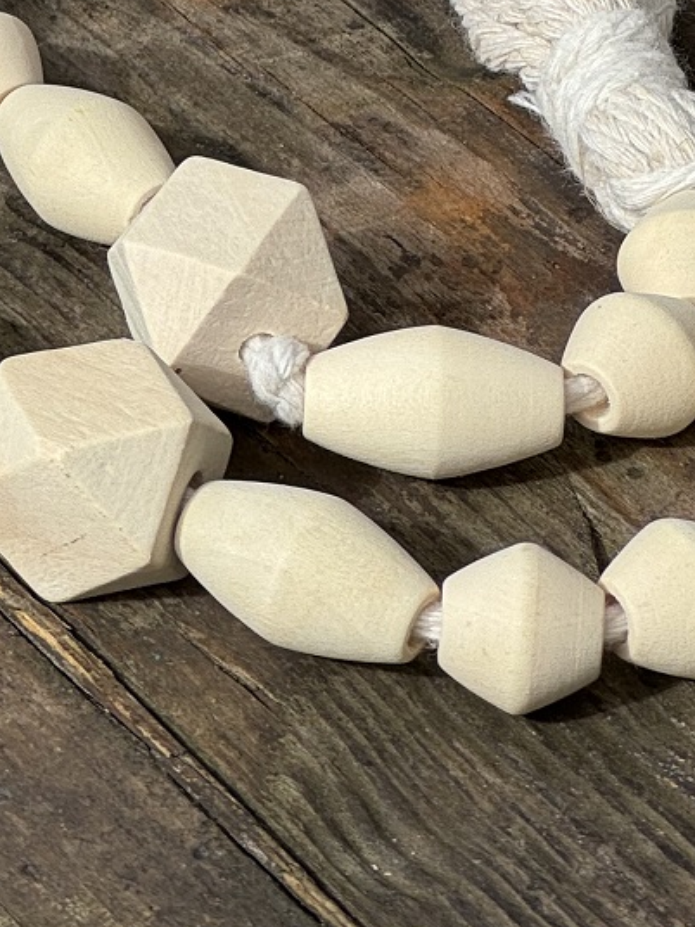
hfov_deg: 6.5
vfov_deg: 8.5
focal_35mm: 230
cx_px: 259
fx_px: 6157
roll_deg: -2.0
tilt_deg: -33.7
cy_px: -292
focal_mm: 9
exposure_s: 1/608
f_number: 2.8
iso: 25
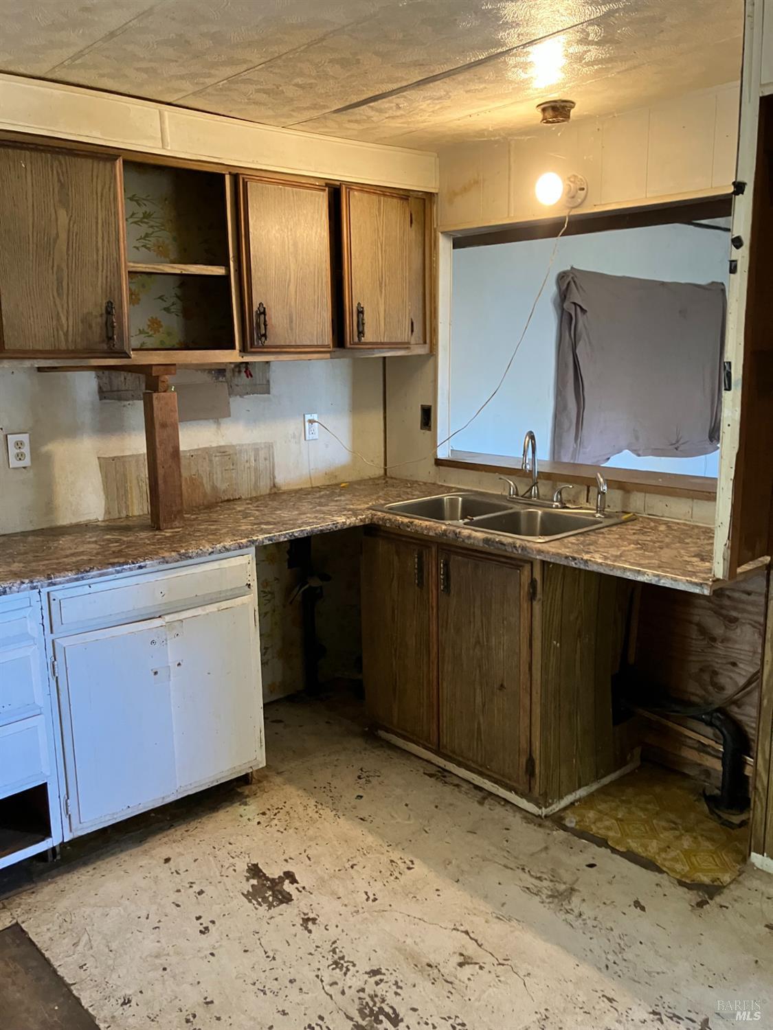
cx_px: 386
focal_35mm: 28
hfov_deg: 49.7
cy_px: 515
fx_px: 834
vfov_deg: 63.4
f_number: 1.8
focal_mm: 3.99
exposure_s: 1/60
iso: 250
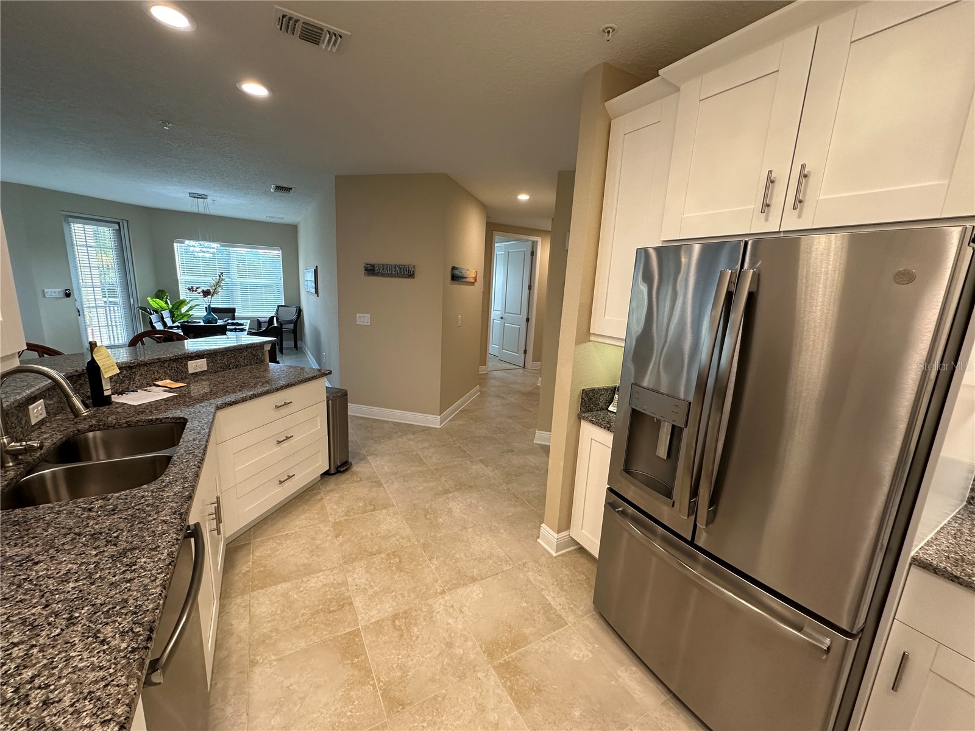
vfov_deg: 85.7
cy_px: 366
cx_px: 488
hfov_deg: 102.1
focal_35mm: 14
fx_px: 394
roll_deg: -3.0
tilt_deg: -11.5
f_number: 2.2
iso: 200
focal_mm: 2.22
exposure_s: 1/120
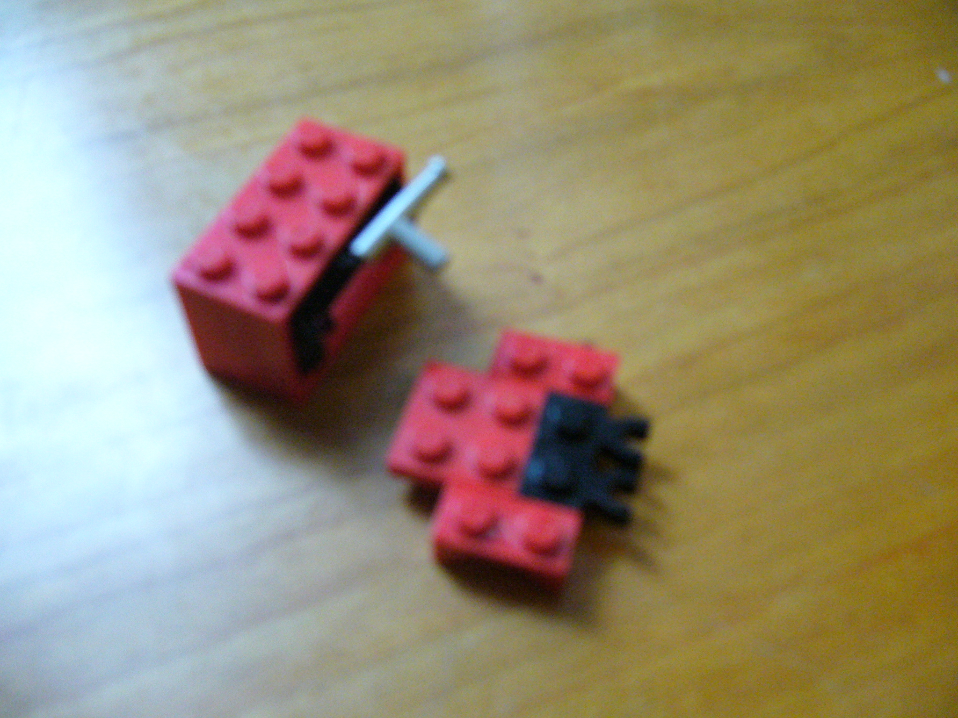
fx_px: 969
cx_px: 479
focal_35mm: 35
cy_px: 359
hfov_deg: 52.6
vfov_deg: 40.7
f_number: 2.8
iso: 400
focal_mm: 5.8
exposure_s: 1/50
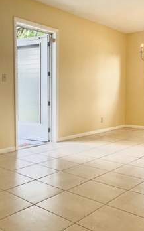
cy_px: 113
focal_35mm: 38
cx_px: 42
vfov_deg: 51.6
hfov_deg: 33.1
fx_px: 239
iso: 80
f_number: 1.8
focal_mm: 4.25
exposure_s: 1/120
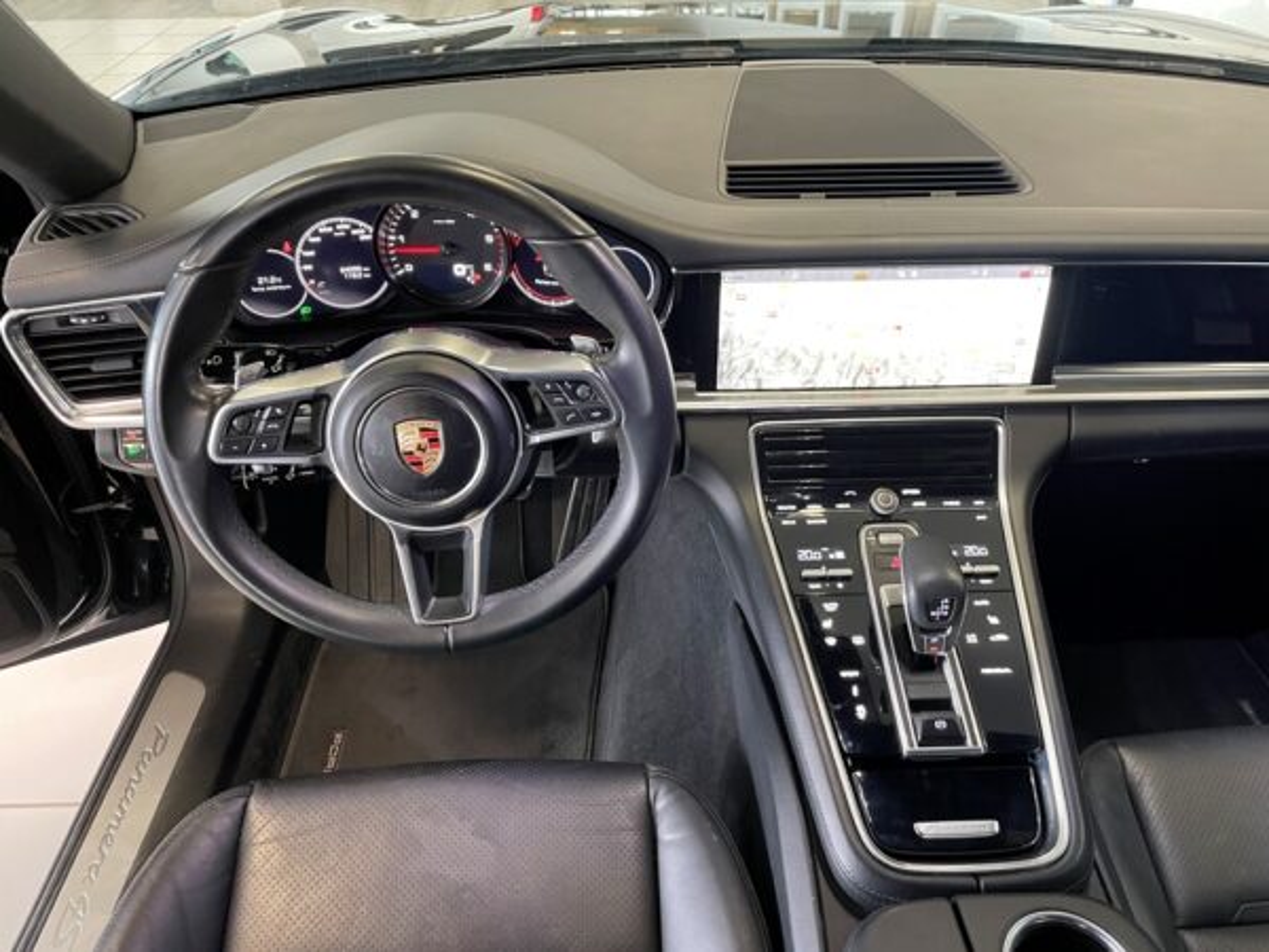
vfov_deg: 53.1
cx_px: 634
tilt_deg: -36.3
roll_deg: -1.6
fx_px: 953
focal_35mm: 26
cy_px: 476
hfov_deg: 67.3
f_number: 1.6
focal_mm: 4.2
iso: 400
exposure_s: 1/52
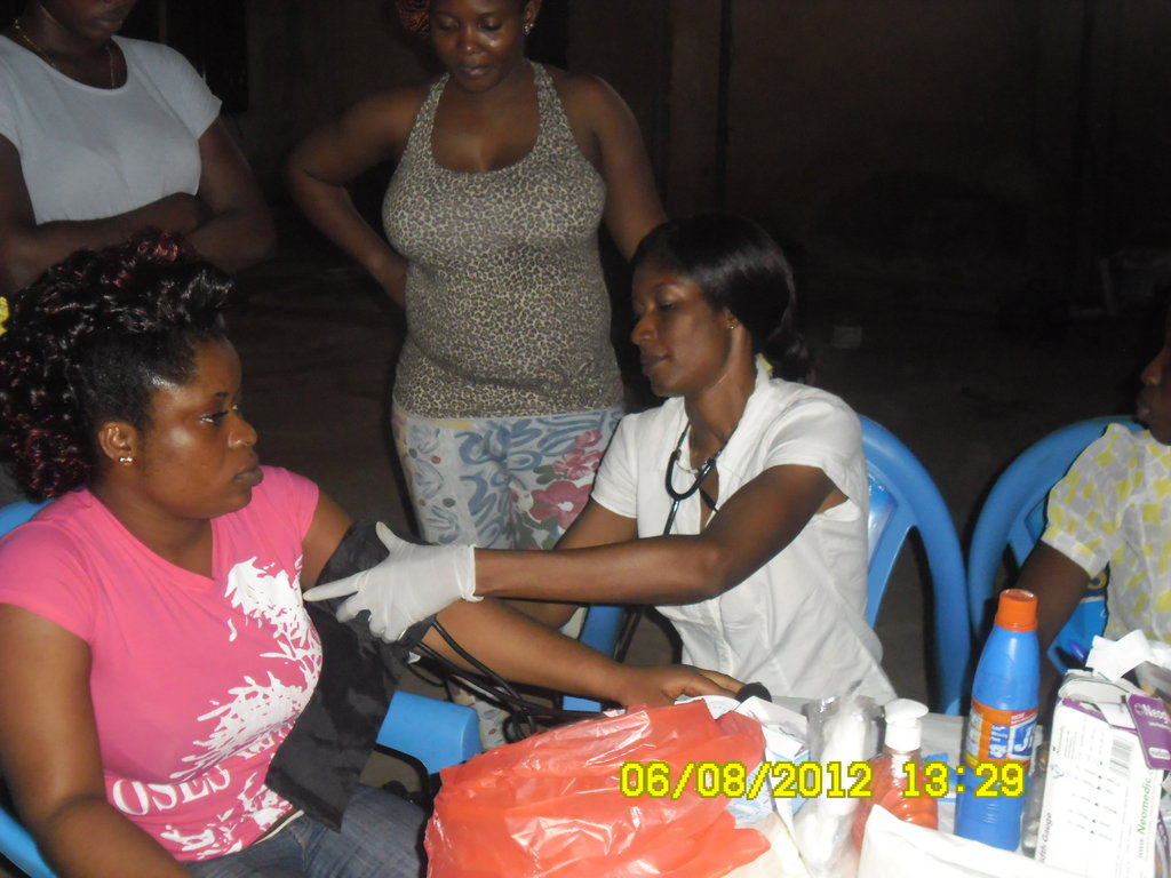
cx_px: 586
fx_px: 1488
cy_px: 439
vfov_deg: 32.9
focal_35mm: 44
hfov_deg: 42.9
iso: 400
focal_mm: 7.8
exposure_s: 1/45
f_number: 4.5
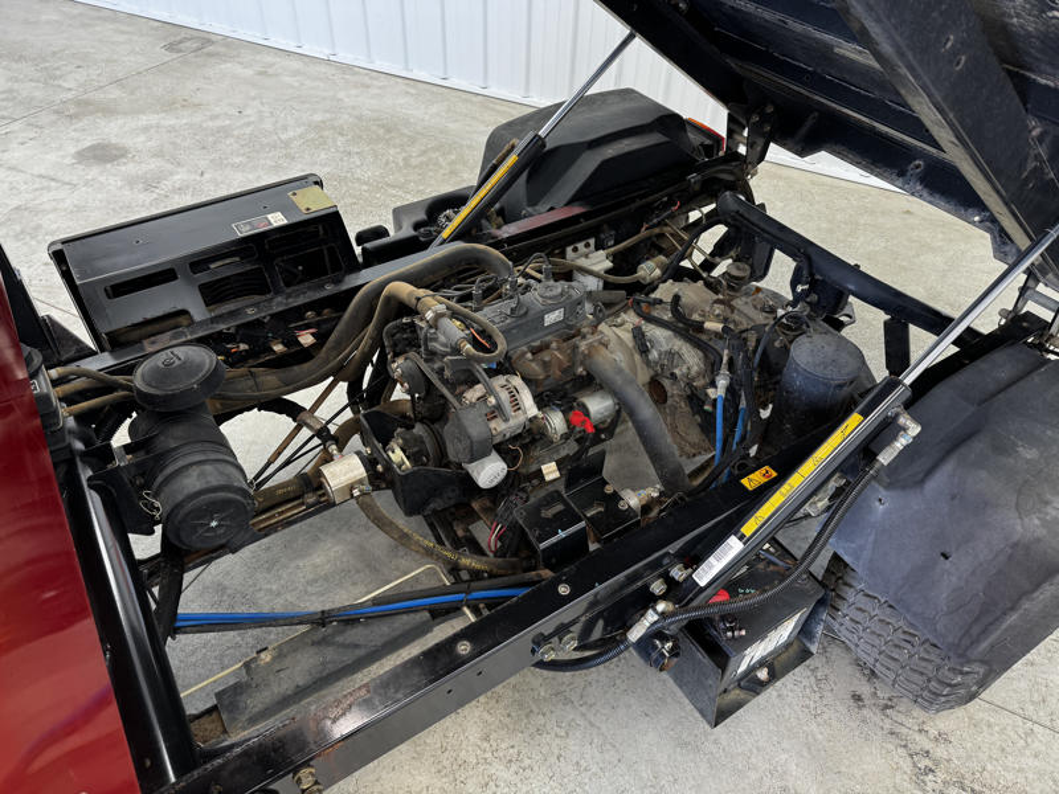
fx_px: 734
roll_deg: -3.1
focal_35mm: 24
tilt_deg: -44.0
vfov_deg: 56.8
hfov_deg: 71.6
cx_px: 530
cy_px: 397
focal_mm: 6.76
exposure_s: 1/60
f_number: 1.78
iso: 125
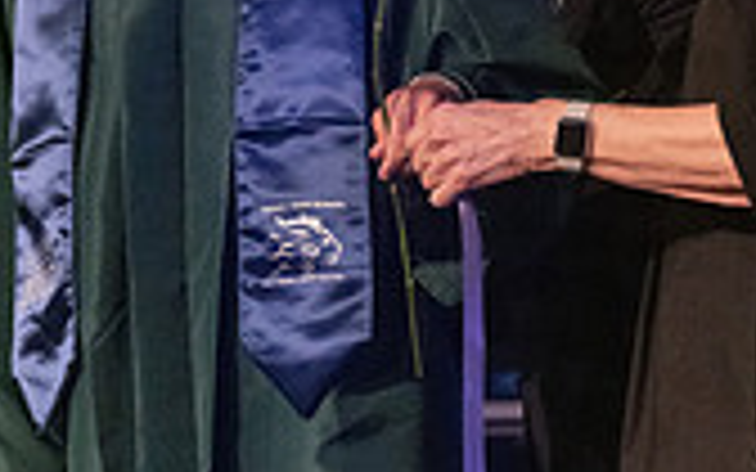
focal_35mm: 324
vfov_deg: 4.0
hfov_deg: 6.5
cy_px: -18
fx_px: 6676
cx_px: 198
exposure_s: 1/1000
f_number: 2.8
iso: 16000
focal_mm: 119
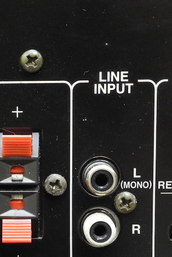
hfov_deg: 9.3
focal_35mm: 147
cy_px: 196
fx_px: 1053
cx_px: 0
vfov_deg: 13.9
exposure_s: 1/6
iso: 400
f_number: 4
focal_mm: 14.5
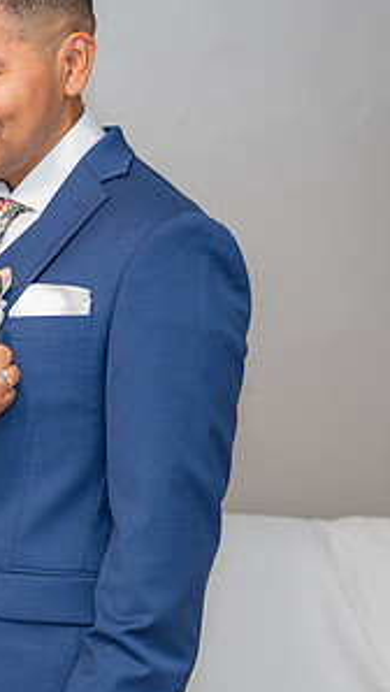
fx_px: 2019
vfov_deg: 19.4
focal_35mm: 110
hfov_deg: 10.6
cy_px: 333
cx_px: -195
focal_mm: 54
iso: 640
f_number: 3.2
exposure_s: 1/125
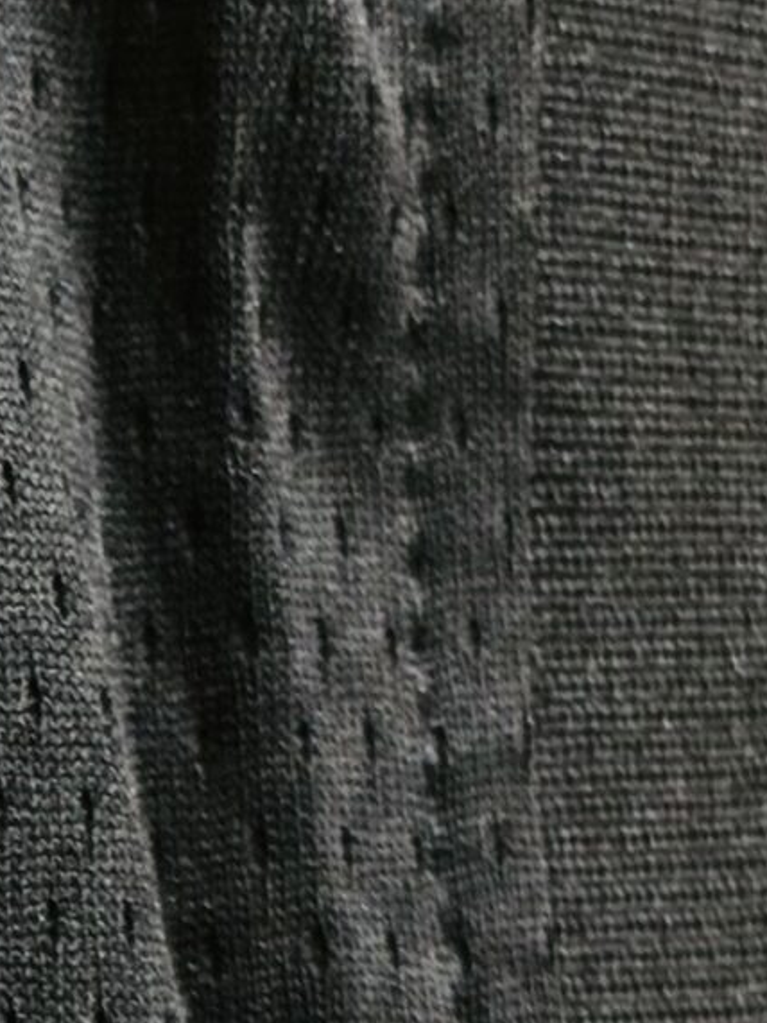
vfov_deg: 8.1
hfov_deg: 6.3
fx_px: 6886
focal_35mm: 233
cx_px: -283
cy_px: 2026
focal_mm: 5.96
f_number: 1.6
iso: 125
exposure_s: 1/50
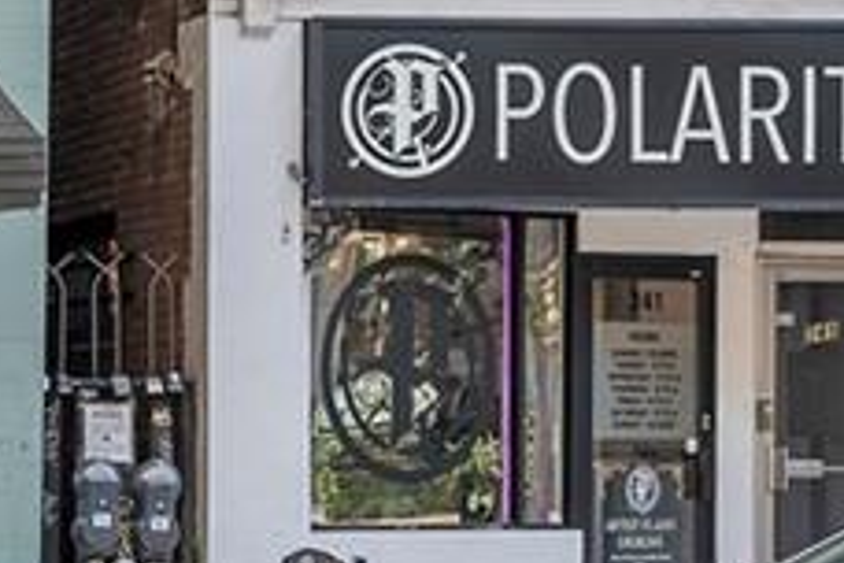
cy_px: -161
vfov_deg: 11.4
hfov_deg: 14.4
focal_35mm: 117
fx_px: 2743
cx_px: -859
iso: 400
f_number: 7.1
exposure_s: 1/125
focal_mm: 26
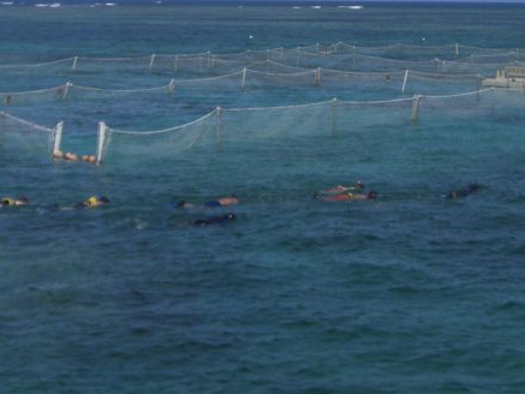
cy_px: -29
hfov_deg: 21.9
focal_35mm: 89
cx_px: 363
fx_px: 1350
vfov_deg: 16.2
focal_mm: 6.2
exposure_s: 1/250
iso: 64
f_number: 8
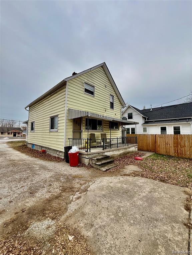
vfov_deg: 102.1
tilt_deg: +4.2
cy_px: 128
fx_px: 104
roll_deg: -0.2
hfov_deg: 85.7
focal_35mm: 14
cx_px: 96
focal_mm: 2.22
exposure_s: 1/306
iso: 50
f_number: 2.2
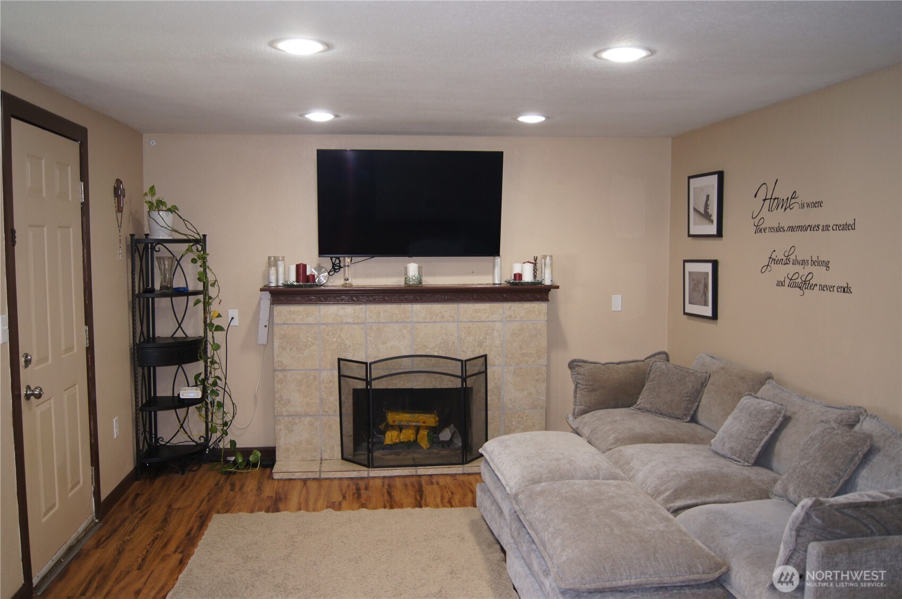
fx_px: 751
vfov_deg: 43.5
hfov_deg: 62.0
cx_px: 451
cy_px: 300
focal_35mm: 30
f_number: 4
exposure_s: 1/60
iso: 400
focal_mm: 20
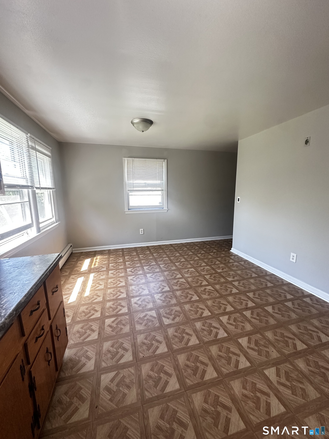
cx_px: 164
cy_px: 220
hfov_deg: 85.7
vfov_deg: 102.1
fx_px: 177
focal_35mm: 14
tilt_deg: -8.2
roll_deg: -0.6
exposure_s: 1/98
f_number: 2.2
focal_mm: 2.22
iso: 320
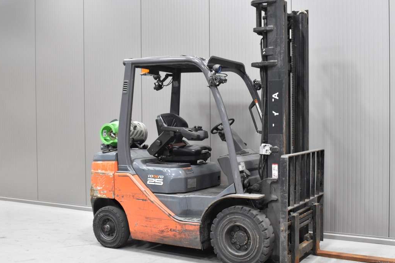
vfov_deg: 31.9
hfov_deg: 46.3
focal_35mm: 42
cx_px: 226
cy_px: 140
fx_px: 461
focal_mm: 24
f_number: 5
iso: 1600
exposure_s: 1/20
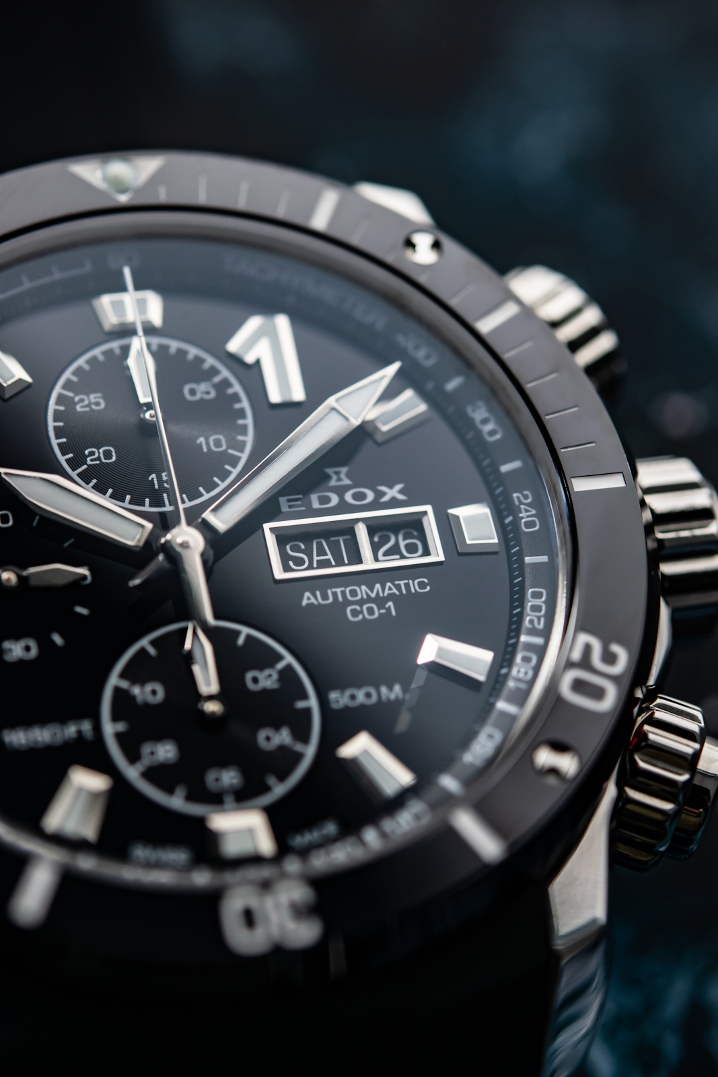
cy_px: 538
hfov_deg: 15.2
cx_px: 359
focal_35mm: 90
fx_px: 2692
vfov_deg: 22.6
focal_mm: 60
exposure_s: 1/125
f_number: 5.6
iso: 450
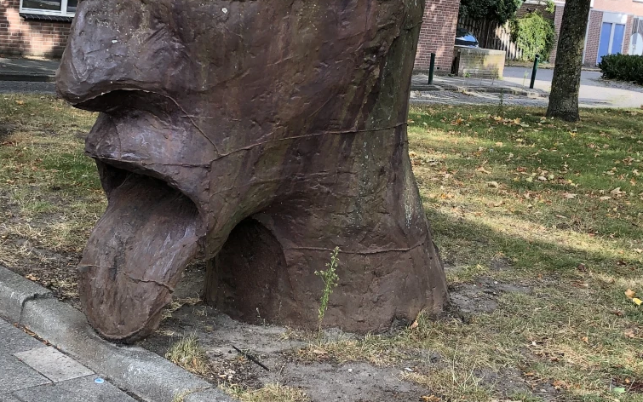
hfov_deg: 34.5
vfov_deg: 21.9
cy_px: 147
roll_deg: -4.7
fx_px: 1034
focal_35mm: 59
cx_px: 276
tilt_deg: -3.6
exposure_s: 1/123
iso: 20
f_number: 1.8
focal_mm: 4
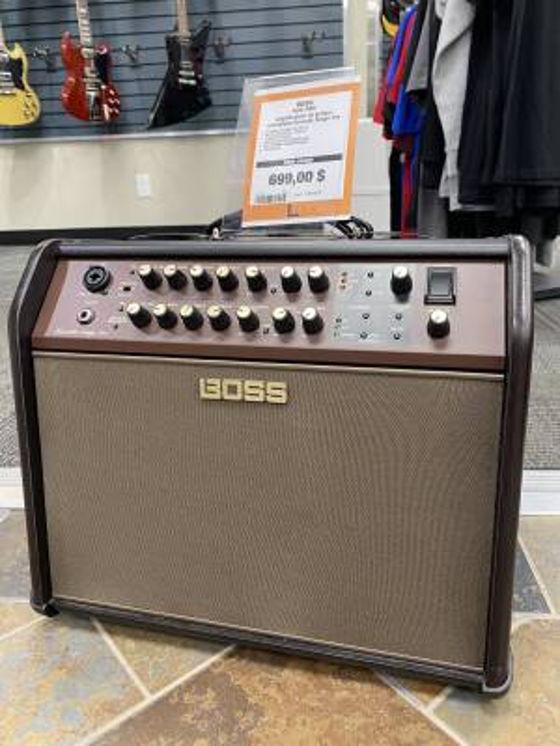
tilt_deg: -17.5
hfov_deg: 53.1
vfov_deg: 67.3
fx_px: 561
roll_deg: +2.5
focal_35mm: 26
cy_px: 373
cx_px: 280
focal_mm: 4.25
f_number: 1.8
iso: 160
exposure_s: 1/60
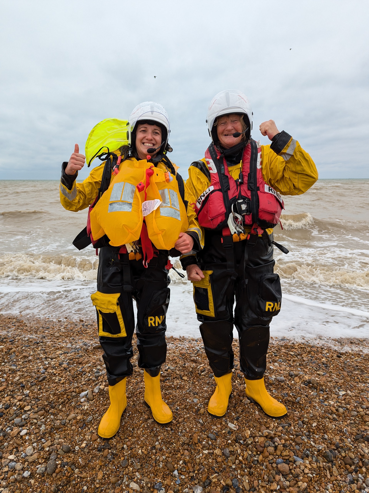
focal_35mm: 24
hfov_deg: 56.8
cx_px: 184
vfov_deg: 71.6
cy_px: 246
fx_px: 341
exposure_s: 1/519
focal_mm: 6.81
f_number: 1.85
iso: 49
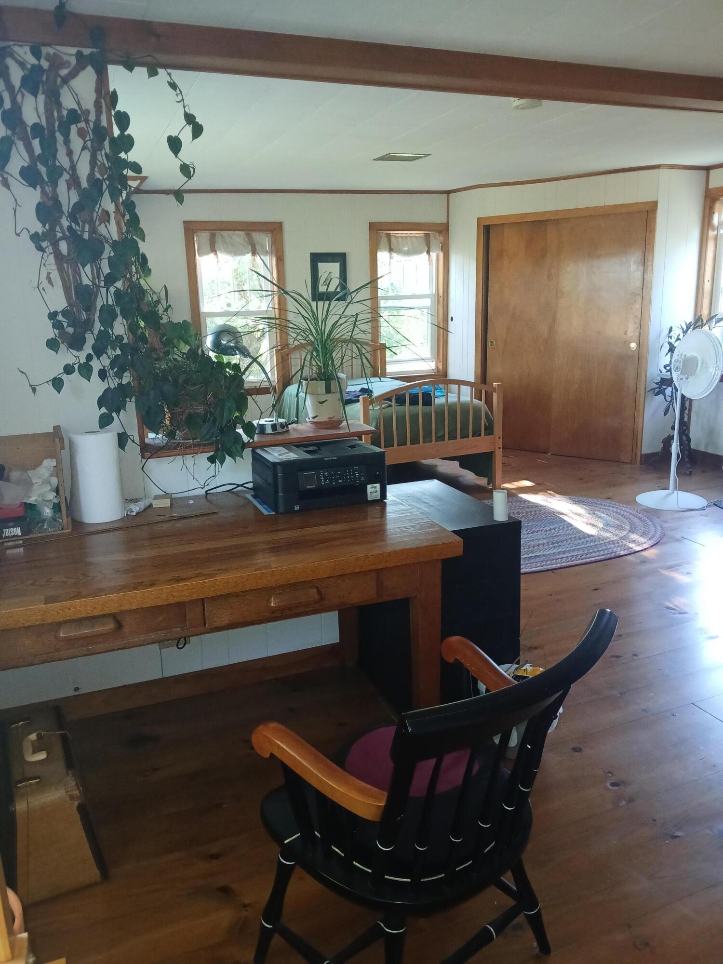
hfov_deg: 53.1
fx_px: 724
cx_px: 362
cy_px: 482
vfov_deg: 67.3
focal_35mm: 26
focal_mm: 3.98
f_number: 1.8
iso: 250
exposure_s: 1/33.3
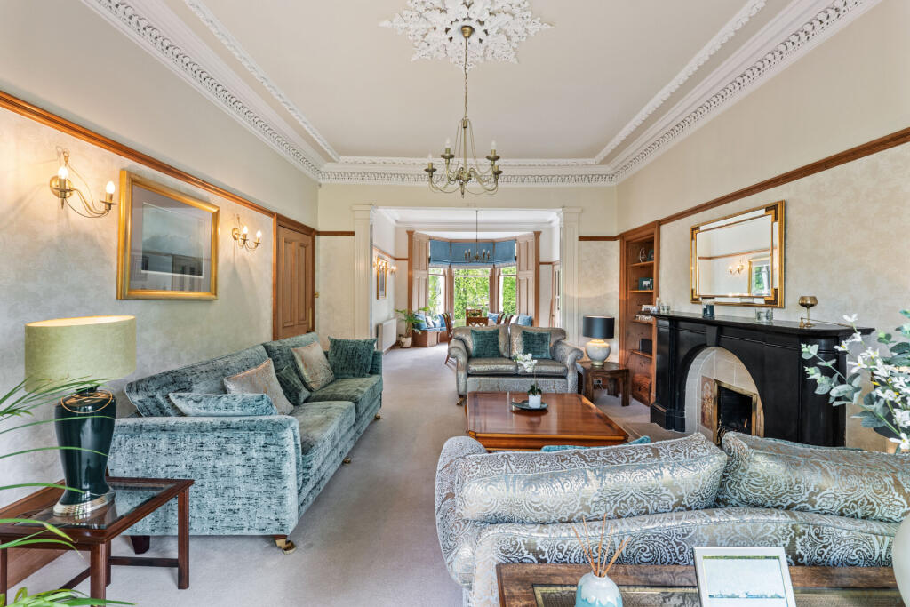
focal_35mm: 14
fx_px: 354
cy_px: 304
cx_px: 455
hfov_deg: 104.2
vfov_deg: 81.2
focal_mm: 14
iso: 640
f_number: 8
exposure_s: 1/8
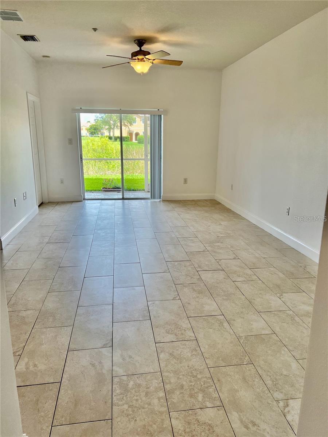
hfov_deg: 53.1
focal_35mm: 26
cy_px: 218
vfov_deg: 67.3
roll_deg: -0.4
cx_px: 164
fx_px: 328
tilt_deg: -14.3
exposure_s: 1/209
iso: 50
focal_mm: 5.7
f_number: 1.5
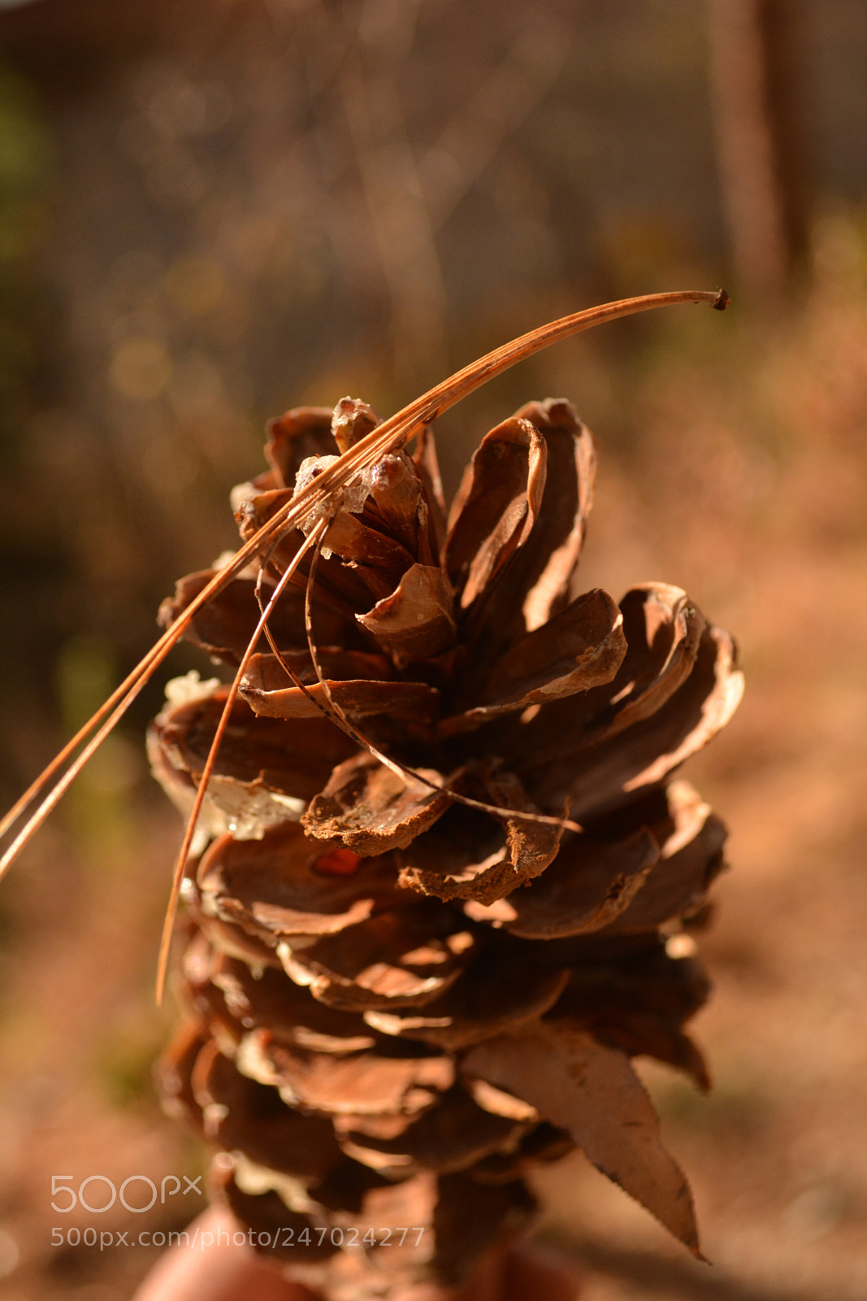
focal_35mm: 48
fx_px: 1733
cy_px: 650
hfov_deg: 28.1
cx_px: 434
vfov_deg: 41.1
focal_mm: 32
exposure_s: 1/1600
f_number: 5.6
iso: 500
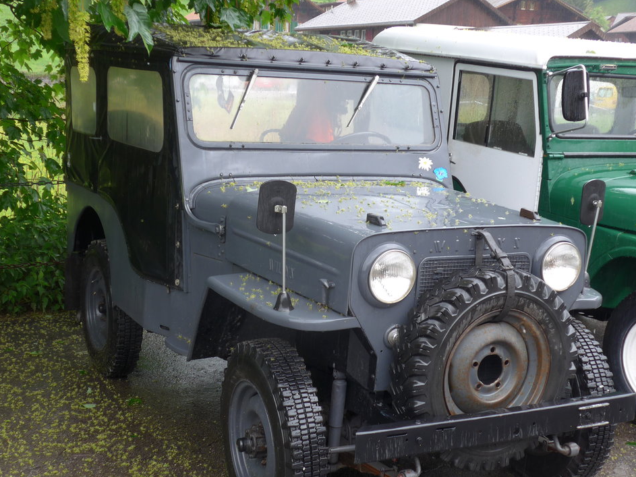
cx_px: 328
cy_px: 259
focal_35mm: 56
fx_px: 1029
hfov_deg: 34.4
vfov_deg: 26.1
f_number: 2.8
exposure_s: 1/100
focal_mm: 9
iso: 80
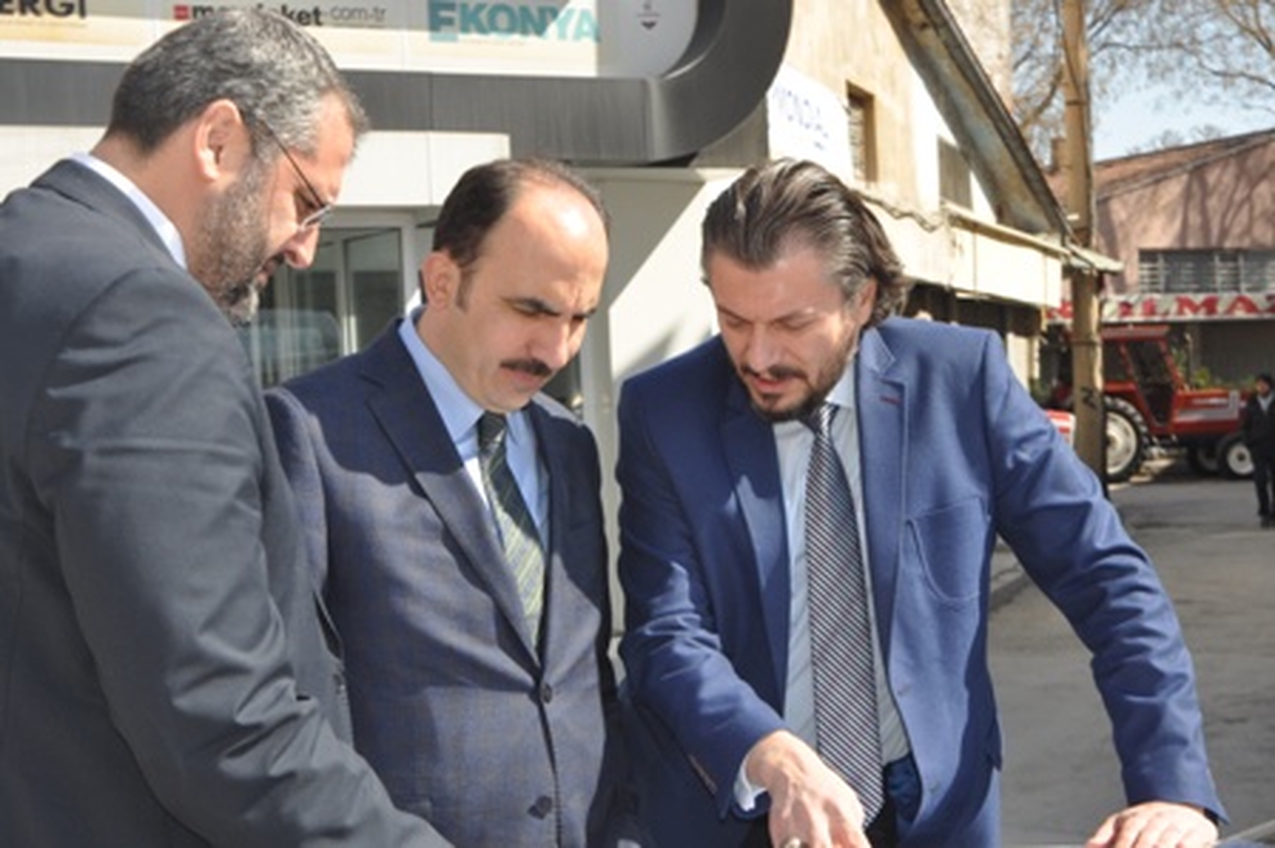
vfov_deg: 20.6
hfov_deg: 30.5
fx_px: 2336
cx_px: 638
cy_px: 424
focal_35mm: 66
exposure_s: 1/200
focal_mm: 44
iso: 200
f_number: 8
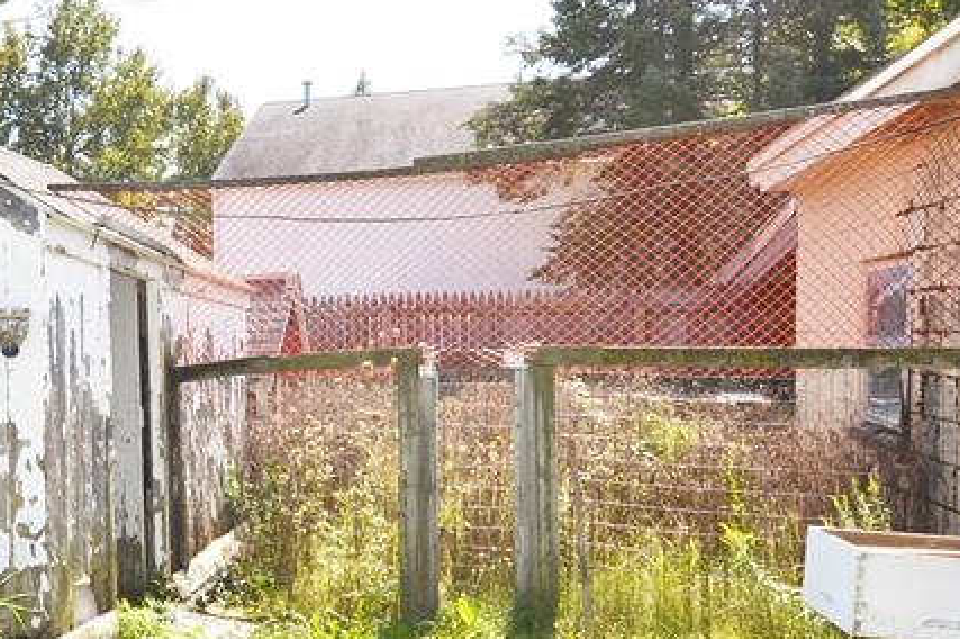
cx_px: 121
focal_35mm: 36
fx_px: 959
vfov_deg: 36.6
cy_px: 403
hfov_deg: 48.4
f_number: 8
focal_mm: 10
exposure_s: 1/200
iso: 100
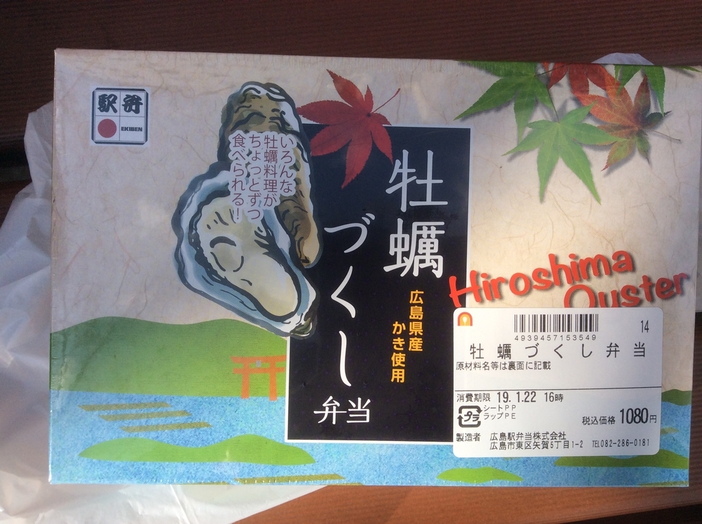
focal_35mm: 32
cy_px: 262
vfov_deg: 44.1
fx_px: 648
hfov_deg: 56.9
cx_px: 351
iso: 32
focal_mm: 3.3
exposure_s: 1/1144
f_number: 2.4
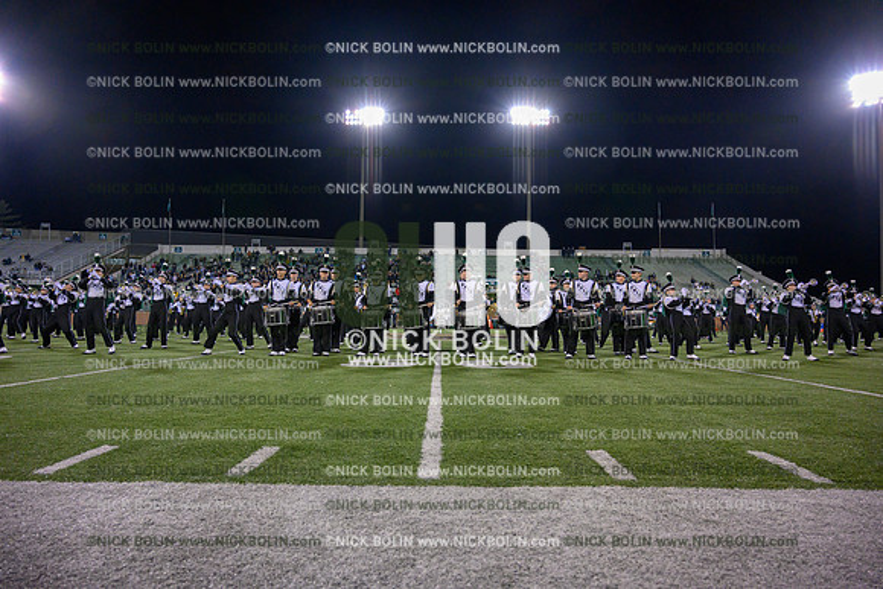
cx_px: 442
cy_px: 294
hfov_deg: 73.7
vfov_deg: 53.2
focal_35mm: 24
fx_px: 589
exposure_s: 1/1000
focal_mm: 24
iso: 5000
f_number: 4
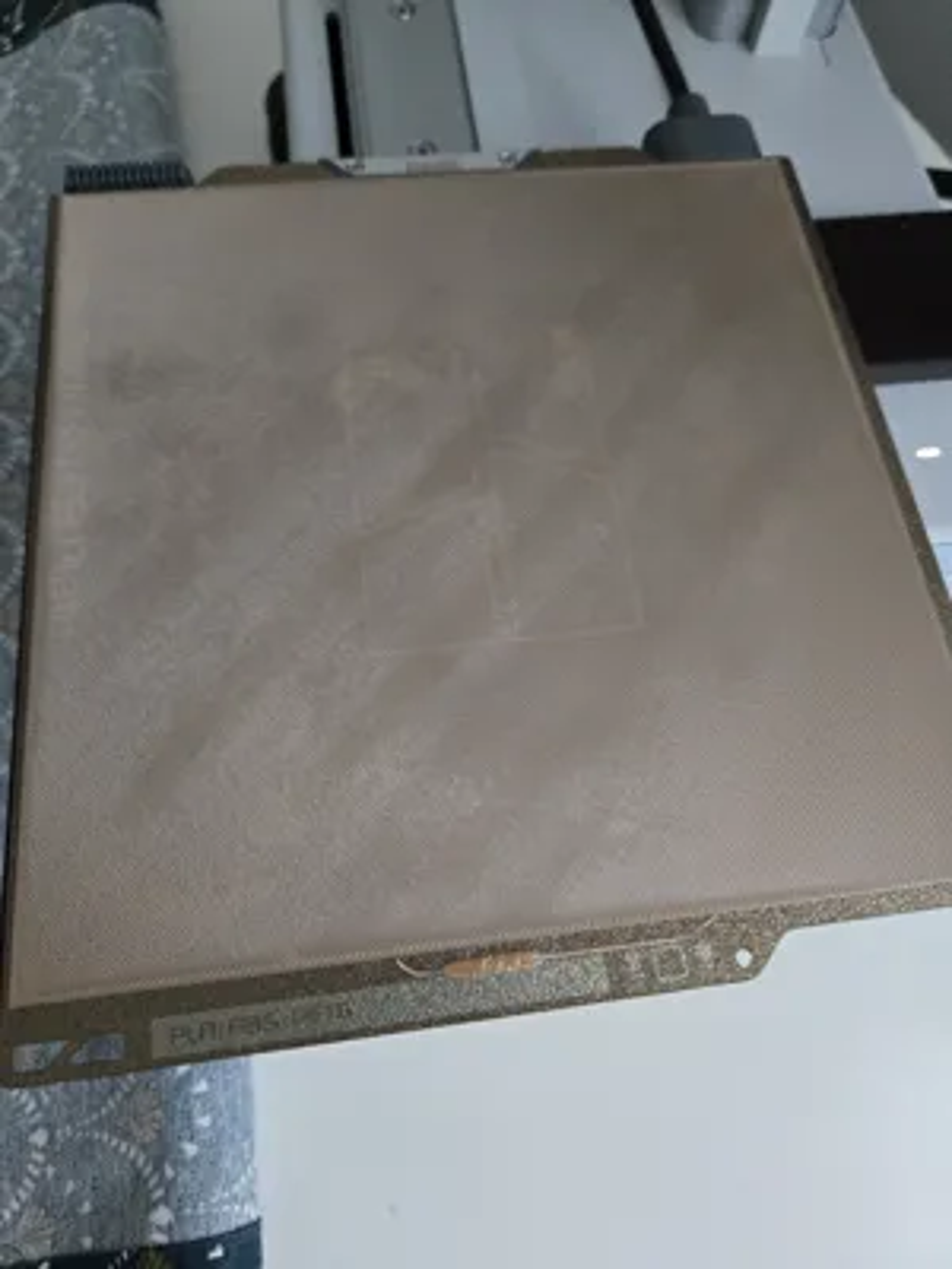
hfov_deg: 58.9
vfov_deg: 73.9
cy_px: 634
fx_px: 843
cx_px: 476
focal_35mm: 23
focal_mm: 5.4
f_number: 1.8
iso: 1600
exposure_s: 1/100
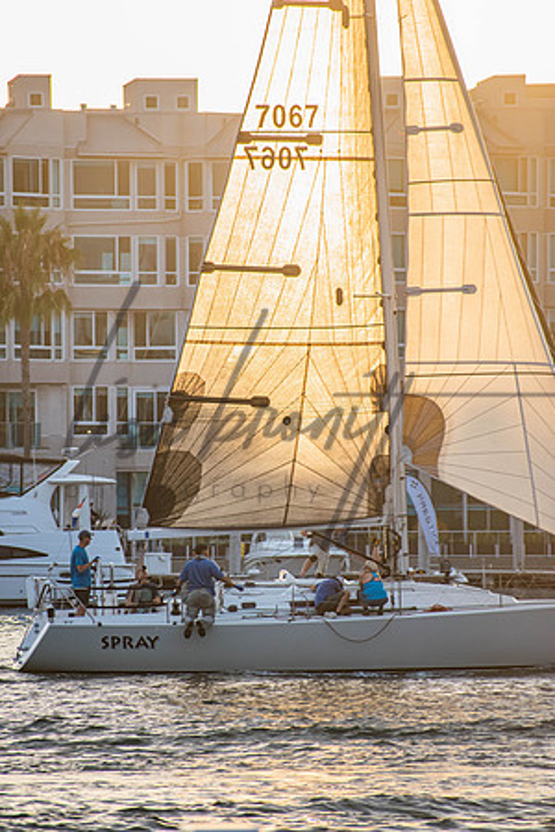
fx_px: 7631
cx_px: 278
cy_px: 416
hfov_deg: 4.2
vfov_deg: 6.2
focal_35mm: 330
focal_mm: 220
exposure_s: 1/500
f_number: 5.6
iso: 800
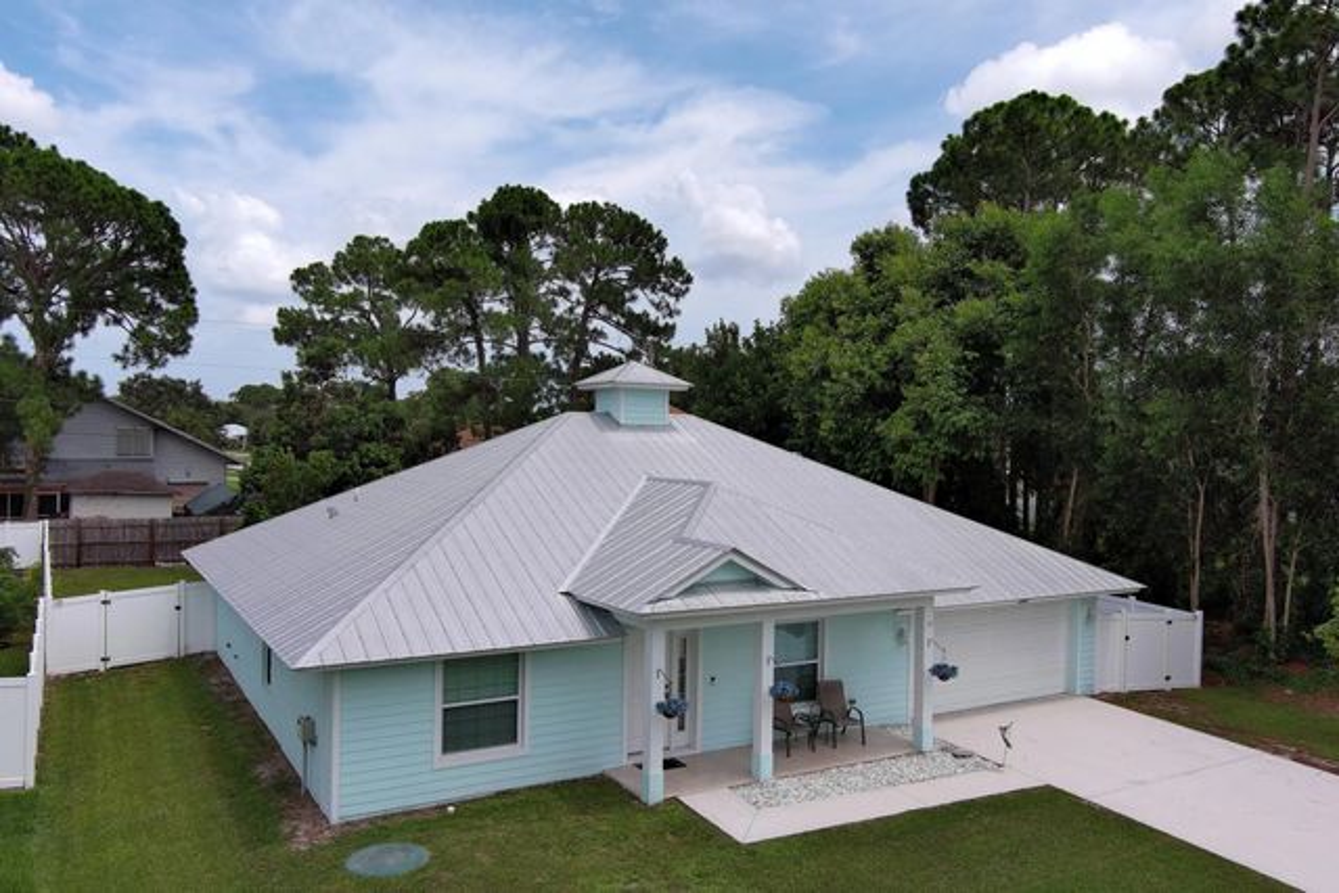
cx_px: 670
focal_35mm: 29
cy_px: 446
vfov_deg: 45.0
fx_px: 1079
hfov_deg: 63.6
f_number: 2.8
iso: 100
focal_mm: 10.57
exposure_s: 1/498
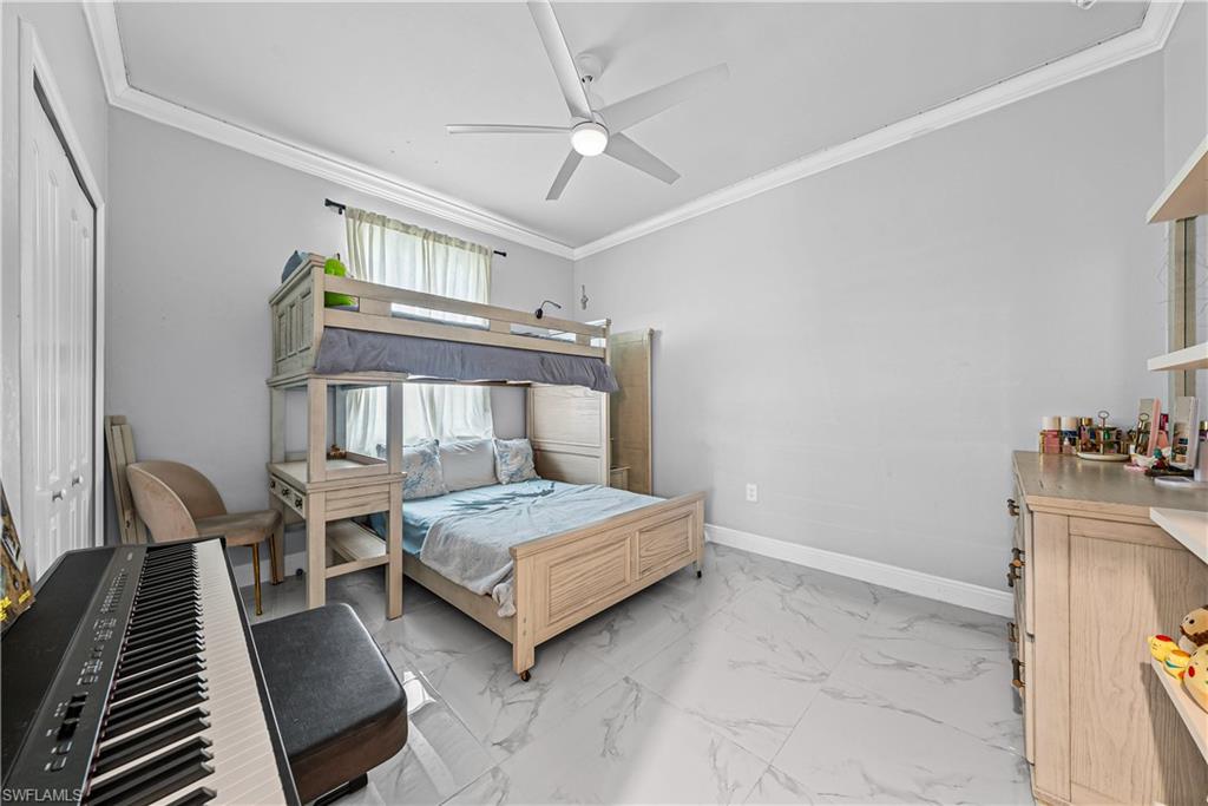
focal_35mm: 12
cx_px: 604
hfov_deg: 112.6
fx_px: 403
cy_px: 403
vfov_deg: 90.0
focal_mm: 12
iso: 200
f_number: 9
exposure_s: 5
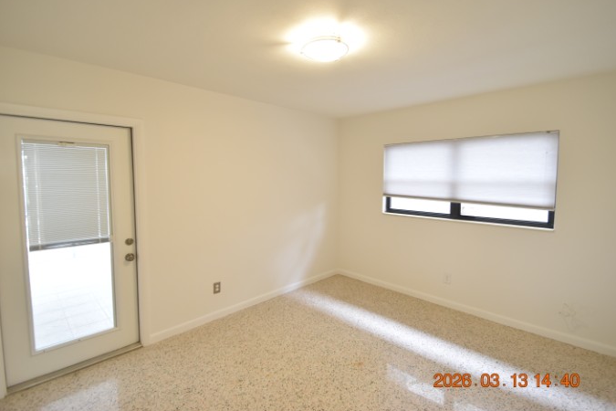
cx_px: 313
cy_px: 195
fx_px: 274
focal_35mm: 16
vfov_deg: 73.7
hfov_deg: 96.7
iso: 800
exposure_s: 1/20
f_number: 3.5
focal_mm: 10
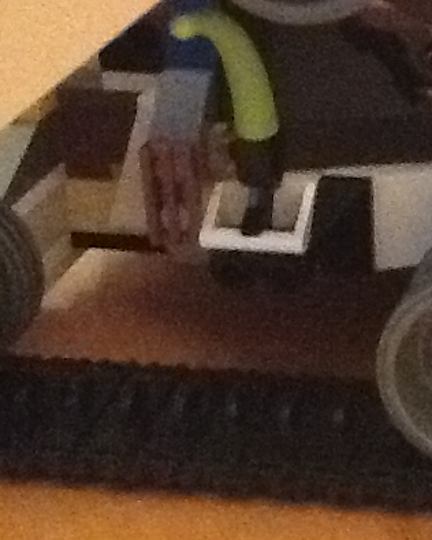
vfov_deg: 25.0
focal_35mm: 76
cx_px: 530
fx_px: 1215
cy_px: 220
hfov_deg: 19.0
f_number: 2.4
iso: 800
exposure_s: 1/15
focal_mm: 2.03
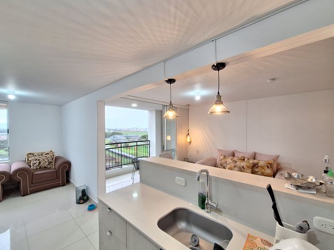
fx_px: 135
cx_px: 159
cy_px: 130
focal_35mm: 14
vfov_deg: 85.6
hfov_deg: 102.0
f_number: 2.2
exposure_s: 1/33
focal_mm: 1.74
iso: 200
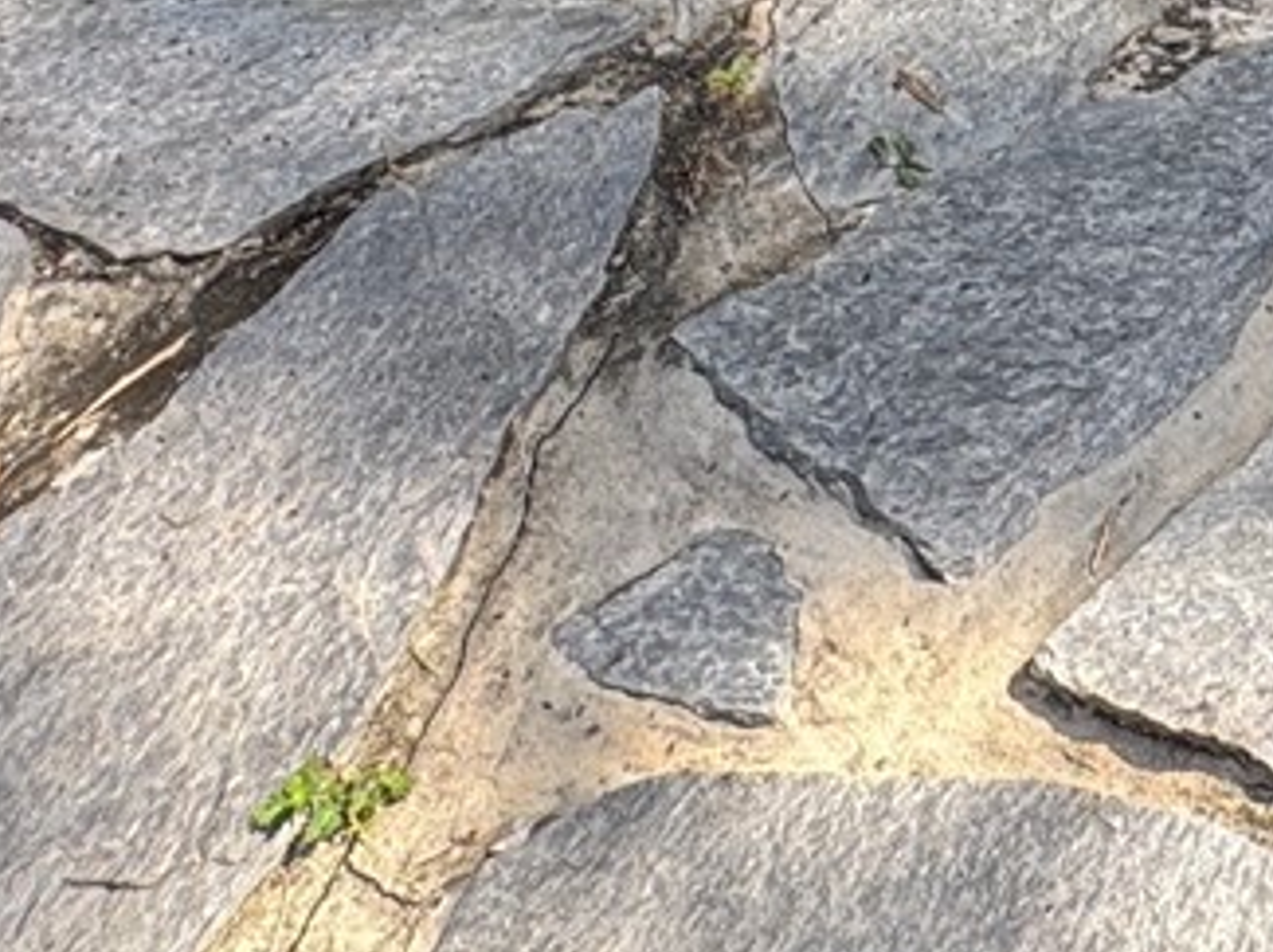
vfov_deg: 15.8
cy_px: -1058
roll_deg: -0.5
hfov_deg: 25.3
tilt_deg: -20.5
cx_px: 1535
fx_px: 2535
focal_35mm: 69
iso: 40
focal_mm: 2.22
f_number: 2.2
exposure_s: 1/267
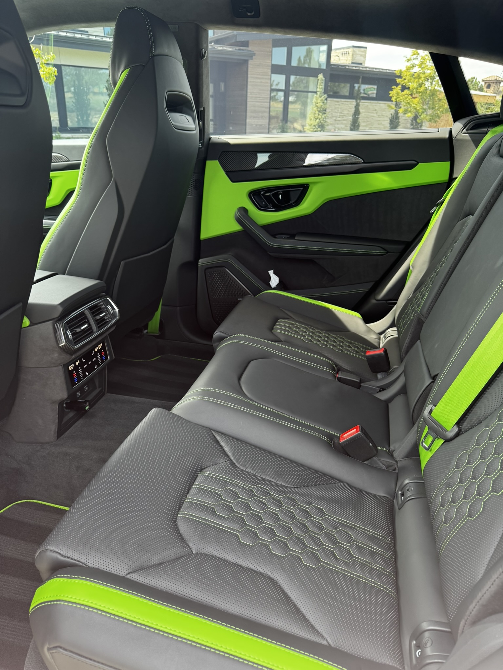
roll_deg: -1.8
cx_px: 252
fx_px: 465
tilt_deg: -25.8
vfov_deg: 71.6
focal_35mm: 24
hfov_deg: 56.8
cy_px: 335
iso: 125
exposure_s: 1/121
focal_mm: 6.76
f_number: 1.78
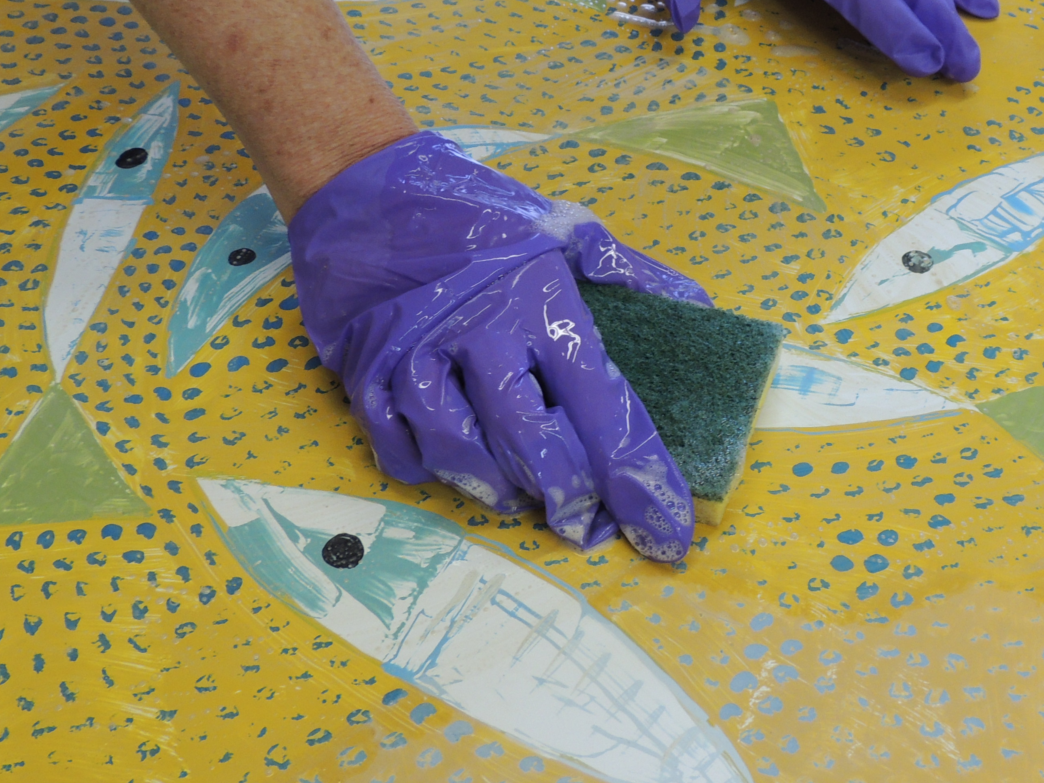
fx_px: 1508
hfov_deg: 37.9
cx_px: 664
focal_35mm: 50
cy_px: 279
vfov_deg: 29.0
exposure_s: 1/30
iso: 160
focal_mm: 4.9
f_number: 3.1
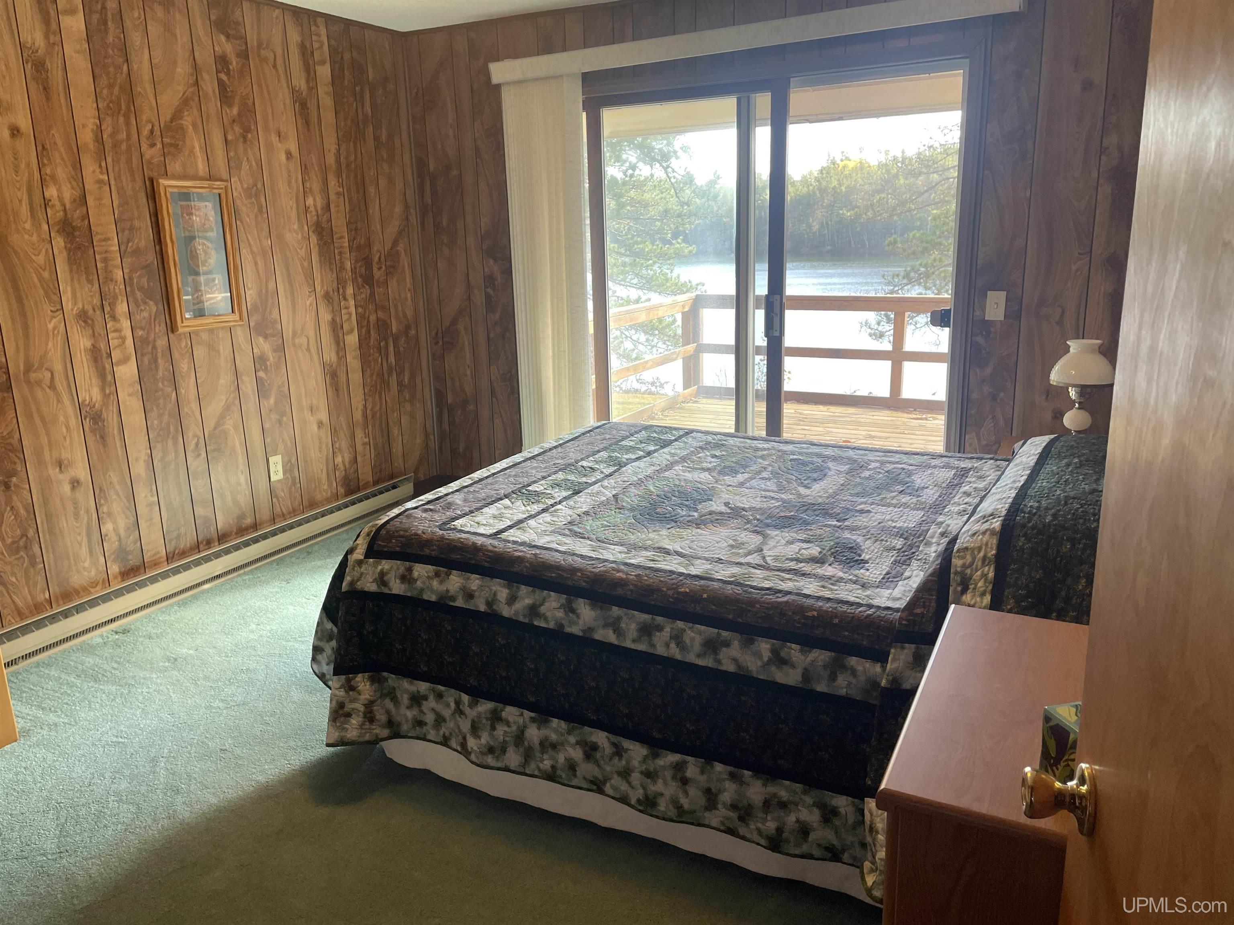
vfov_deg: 53.1
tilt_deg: -12.5
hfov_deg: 67.3
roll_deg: +3.1
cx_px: 617
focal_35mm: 26
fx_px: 927
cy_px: 462
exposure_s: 1/120
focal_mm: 4.2
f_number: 1.6
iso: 100
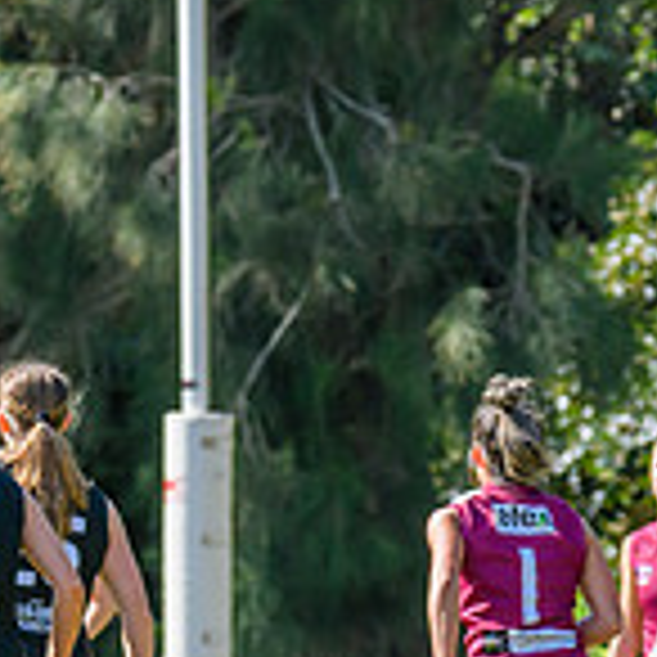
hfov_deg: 2.1
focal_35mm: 837
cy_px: 553
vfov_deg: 2.1
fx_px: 17973
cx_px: -418
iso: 800
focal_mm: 220
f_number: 6.3
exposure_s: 1/1250
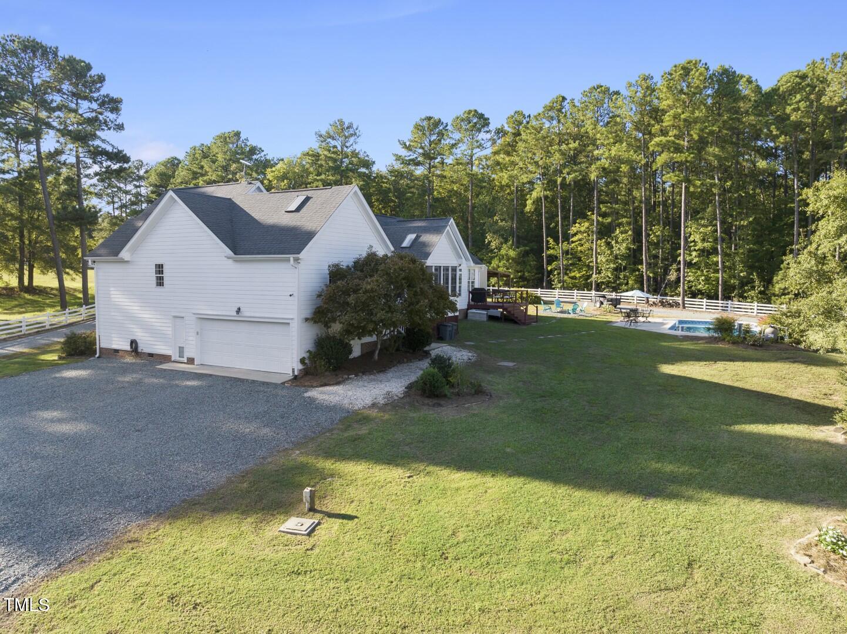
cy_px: 317
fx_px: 587
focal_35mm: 24
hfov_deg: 71.6
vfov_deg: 56.8
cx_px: 424
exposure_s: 1/800
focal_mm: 12.29
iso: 180
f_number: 2.8
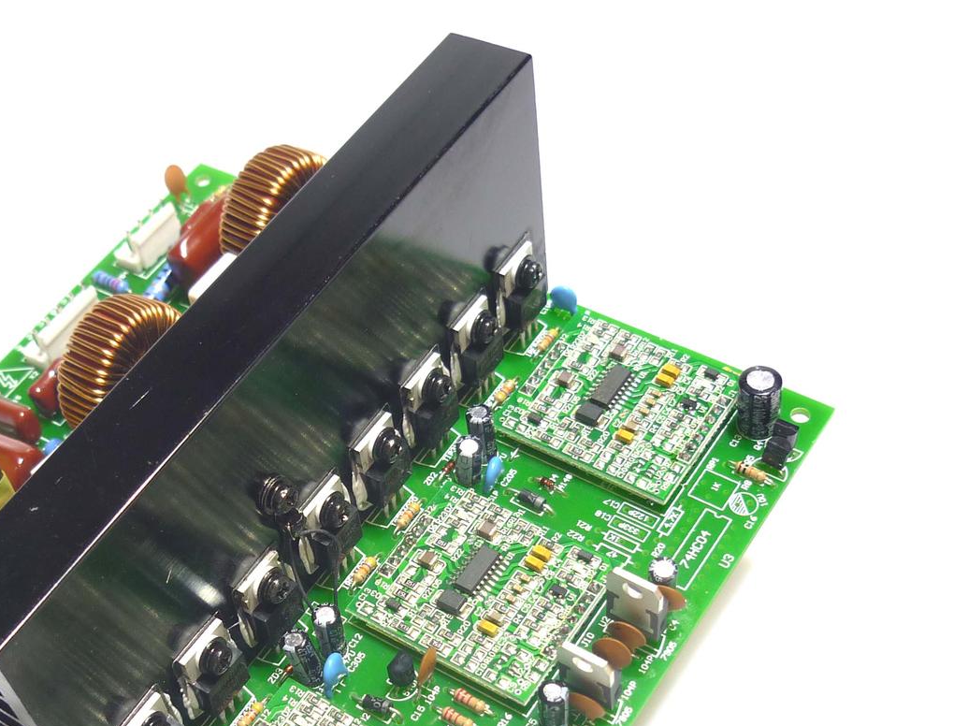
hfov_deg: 37.1
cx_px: 323
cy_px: 522
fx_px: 1426
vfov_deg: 28.2
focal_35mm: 51
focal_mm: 5.5
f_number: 2.8
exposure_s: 1/60
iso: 80
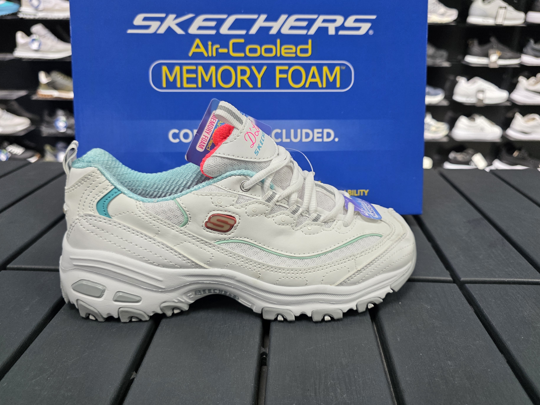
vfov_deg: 54.8
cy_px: 189
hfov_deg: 69.4
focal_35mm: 25
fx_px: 390
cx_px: 266
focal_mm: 6.3
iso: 200
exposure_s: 1/180
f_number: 1.7
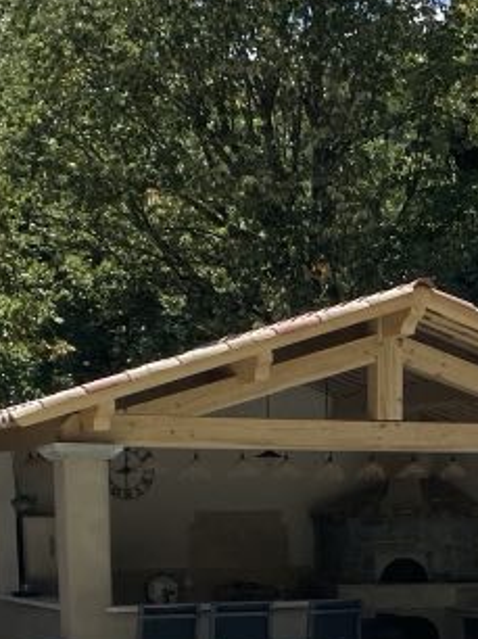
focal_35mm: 85
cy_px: 777
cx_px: 342
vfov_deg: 21.3
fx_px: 1567
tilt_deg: -8.4
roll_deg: +2.8
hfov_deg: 17.3
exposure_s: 1/7299
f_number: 1.6
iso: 32
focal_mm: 4.2
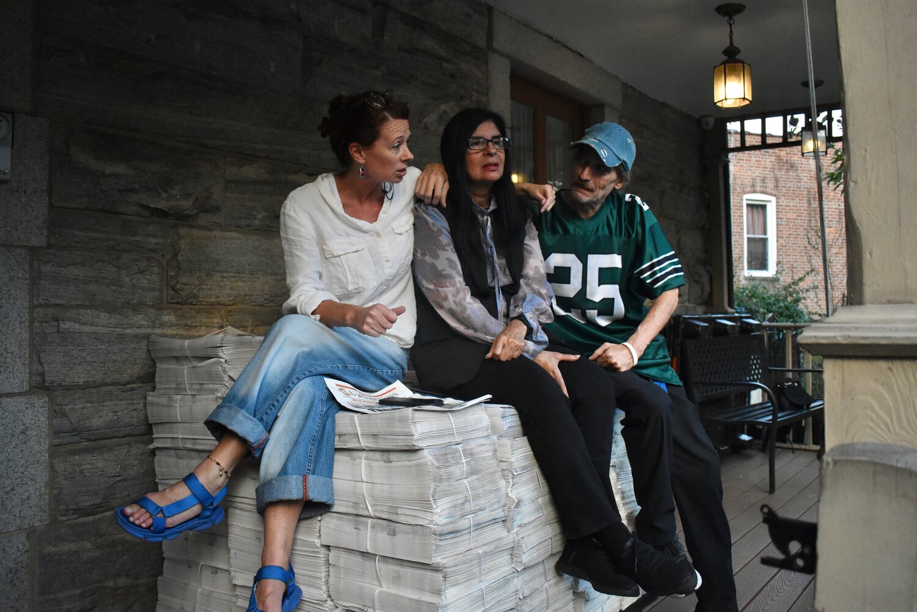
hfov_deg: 61.9
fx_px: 764
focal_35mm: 30
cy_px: 306
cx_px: 458
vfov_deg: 43.6
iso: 3200
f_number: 3.8
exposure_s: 1/2000
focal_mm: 20
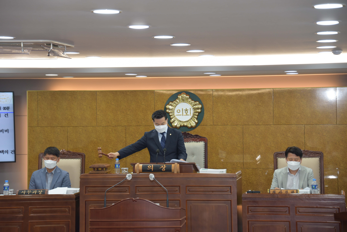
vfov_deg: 11.2
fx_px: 1176
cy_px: 116
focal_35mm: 122
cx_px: 174
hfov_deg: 16.8
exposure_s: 1/200
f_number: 5.6
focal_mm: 122
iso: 1250
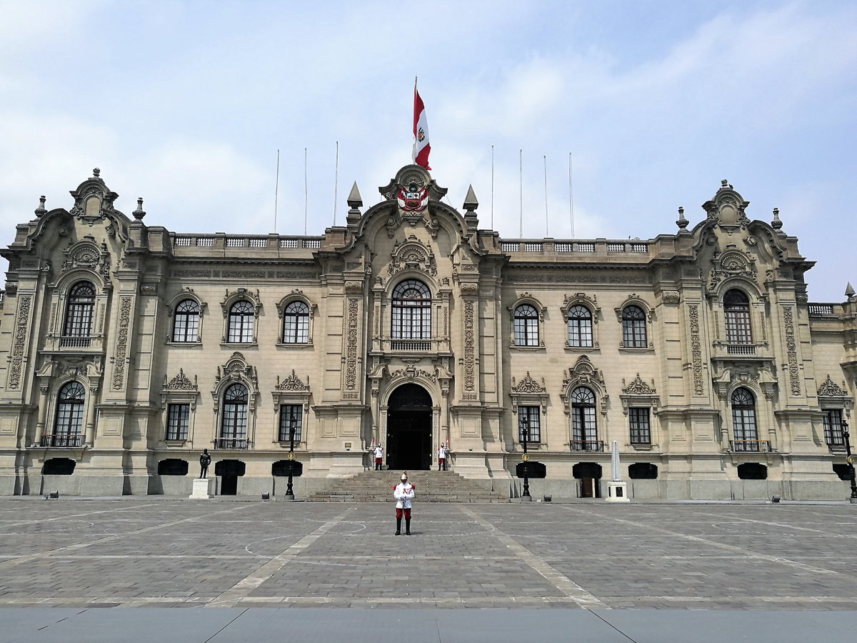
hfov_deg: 65.3
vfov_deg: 51.4
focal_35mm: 27
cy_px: 322
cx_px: 428
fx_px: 668
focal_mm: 4.5
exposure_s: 1/1527
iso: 50
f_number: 2.2
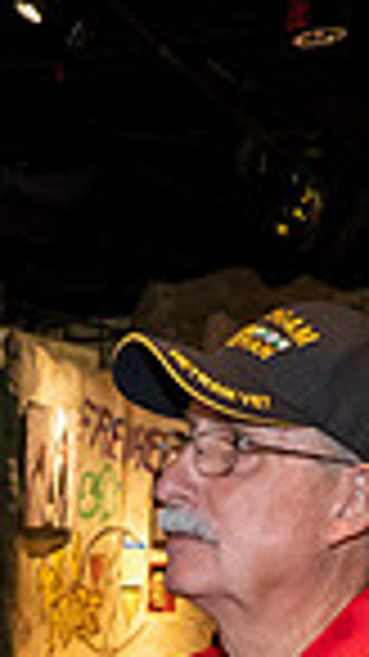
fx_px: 1741
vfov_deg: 19.7
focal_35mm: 100
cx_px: -252
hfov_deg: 11.4
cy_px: 855
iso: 9000
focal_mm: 24
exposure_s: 1/50
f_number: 5.6
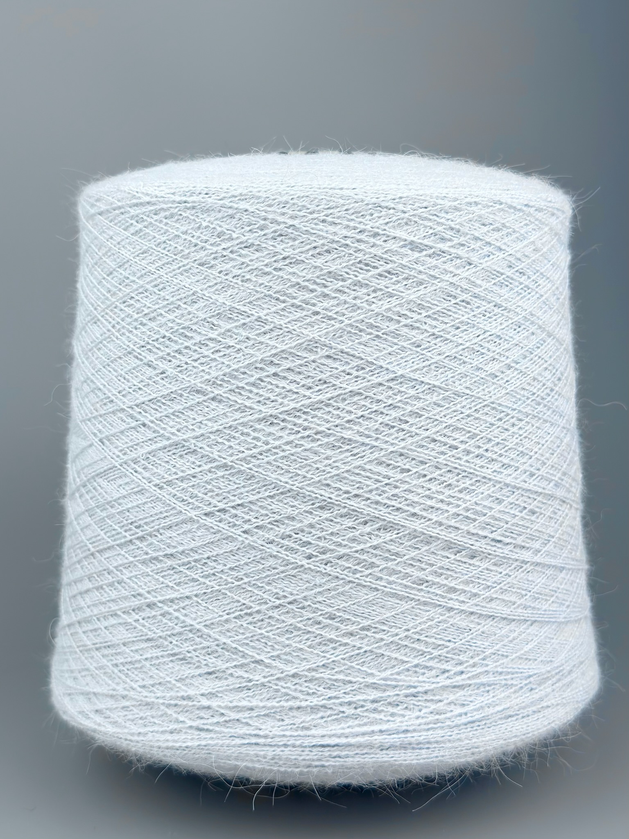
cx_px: 314
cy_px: 420
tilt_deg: -6.4
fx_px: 581
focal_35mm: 24
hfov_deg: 56.8
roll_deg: +1.4
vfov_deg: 71.6
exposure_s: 1/1067
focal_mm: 6.76
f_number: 1.78
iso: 64
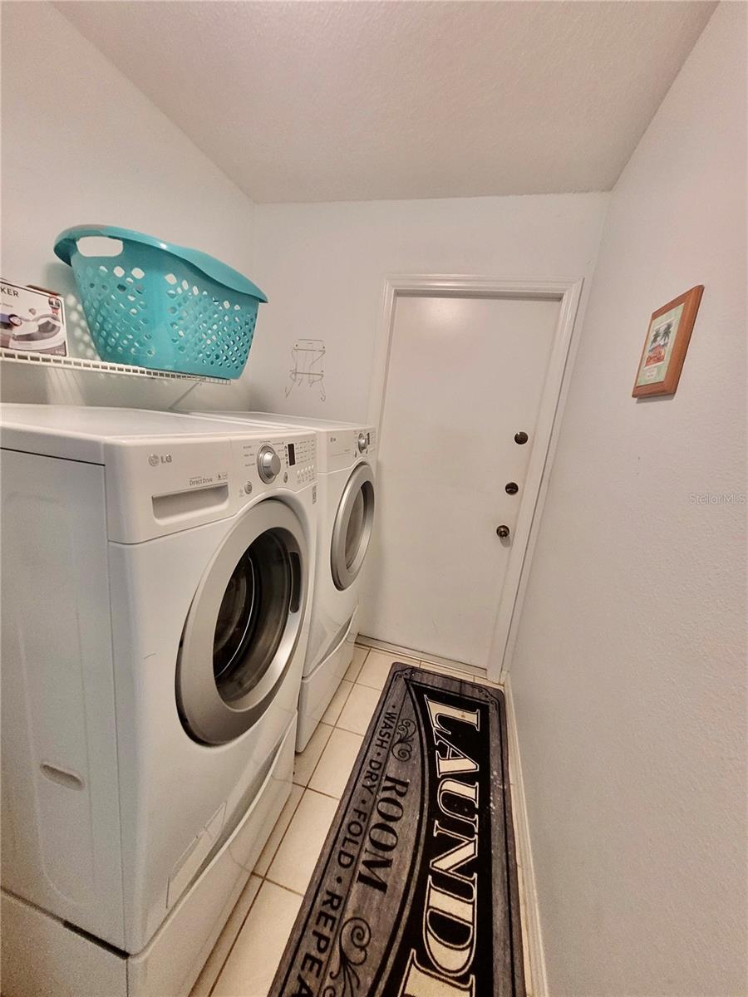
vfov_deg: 106.2
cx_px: 374
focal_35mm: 13
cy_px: 498
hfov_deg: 89.9
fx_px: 375
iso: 400
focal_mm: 1.74
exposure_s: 1/30
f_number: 2.2
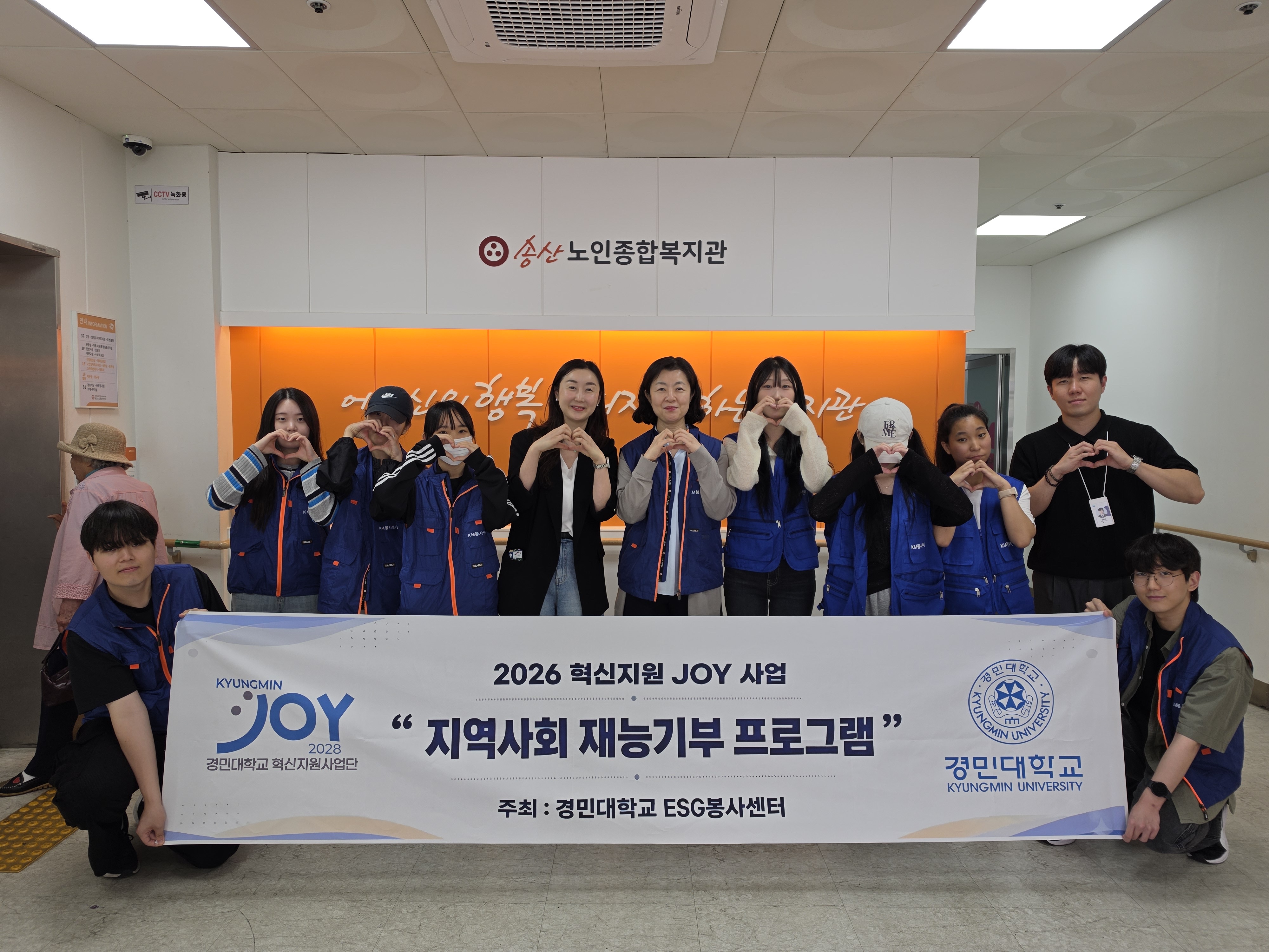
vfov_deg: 58.9
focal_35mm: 23
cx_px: 634
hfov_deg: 73.9
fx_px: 843
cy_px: 476
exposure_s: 1/120
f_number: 1.4
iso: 16
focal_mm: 6.5
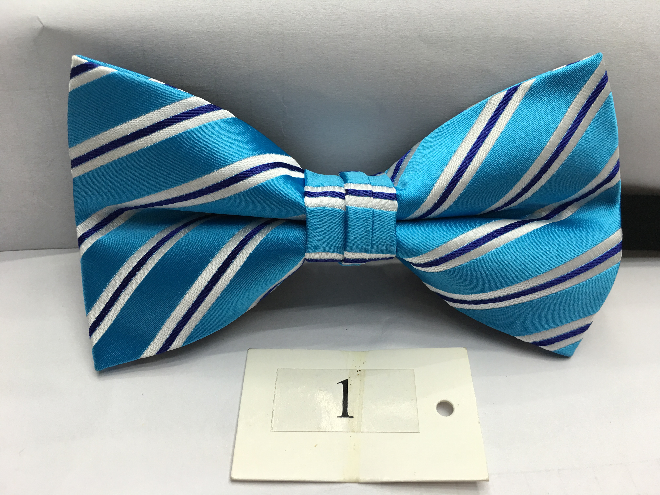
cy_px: 248
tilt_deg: -46.3
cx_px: 330
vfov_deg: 48.2
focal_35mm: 29
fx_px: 553
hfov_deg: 61.7
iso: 40
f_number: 2.2
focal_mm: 4.15
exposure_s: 1/33
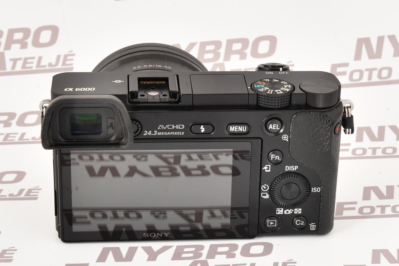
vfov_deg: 27.0
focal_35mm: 50
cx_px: 200
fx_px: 554
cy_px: 133
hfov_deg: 39.6
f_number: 13
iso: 1600
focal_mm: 50
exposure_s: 1/125
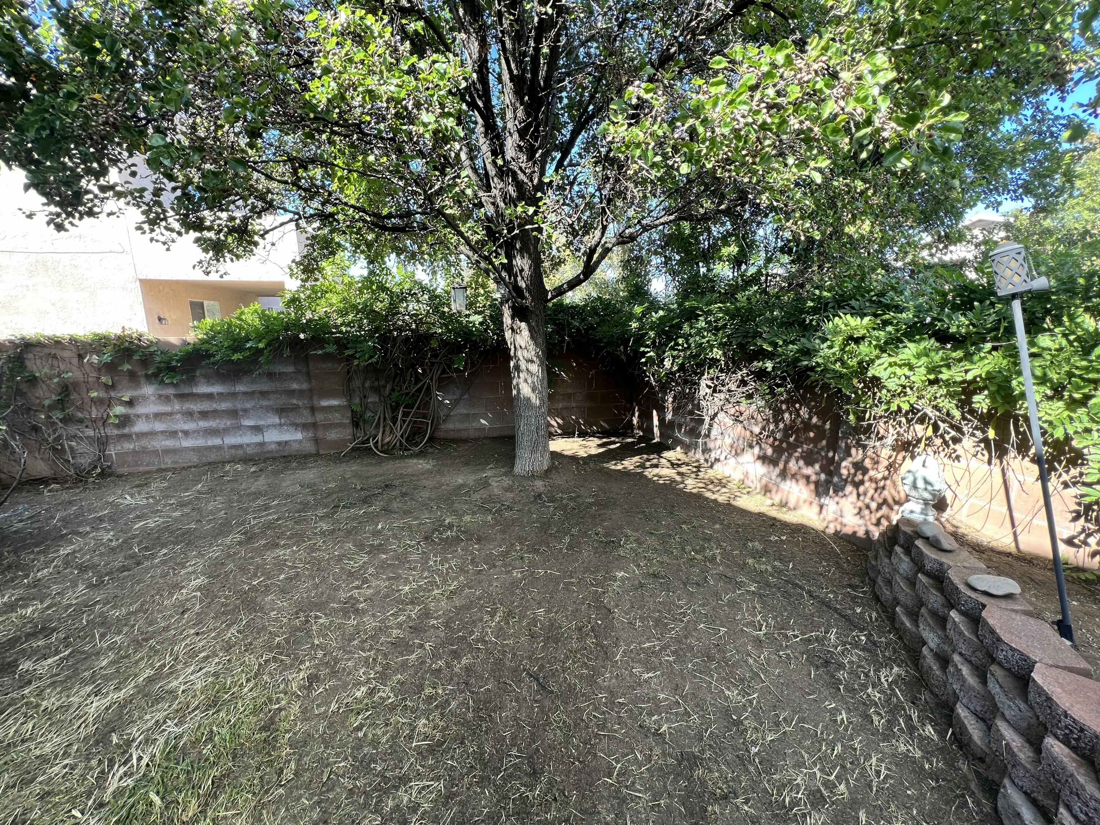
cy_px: 412
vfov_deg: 89.9
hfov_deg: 106.2
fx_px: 413
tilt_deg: -11.7
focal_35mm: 13
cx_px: 550
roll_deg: +0.3
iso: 40
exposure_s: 1/99
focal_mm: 1.57
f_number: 1.8
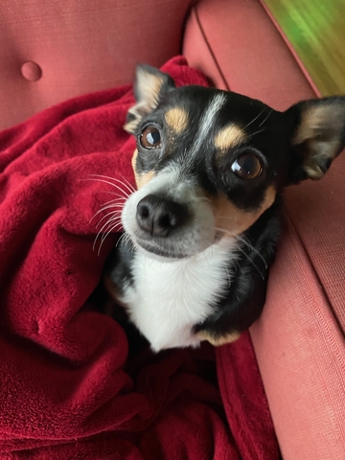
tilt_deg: -58.7
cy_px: 230
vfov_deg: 67.3
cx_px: 172
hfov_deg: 53.1
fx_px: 346
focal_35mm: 26
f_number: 1.8
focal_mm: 4.25
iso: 640
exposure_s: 1/30
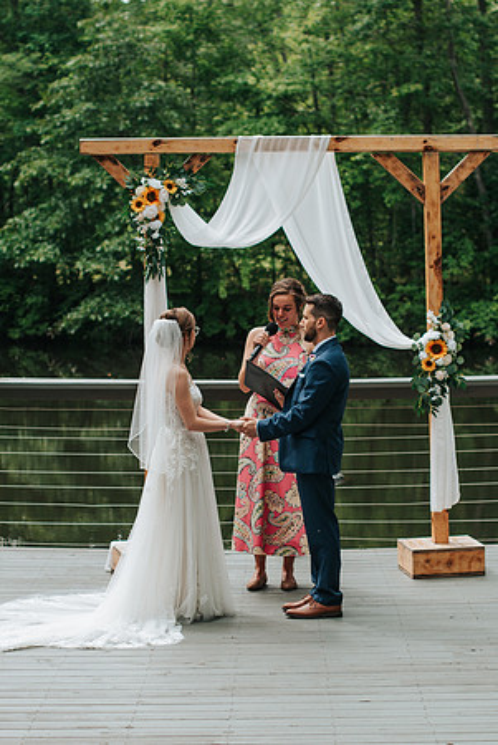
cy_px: 448
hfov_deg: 14.7
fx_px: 1936
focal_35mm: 94
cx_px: 249
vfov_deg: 21.7
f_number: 2.8
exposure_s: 1/400
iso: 100
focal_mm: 50
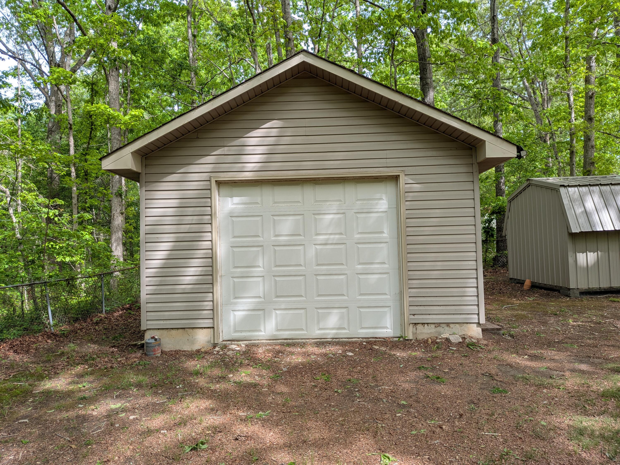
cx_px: 310
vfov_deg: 56.8
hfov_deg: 71.6
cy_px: 232
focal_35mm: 24
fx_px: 430
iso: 18
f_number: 1.7
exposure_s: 1/177
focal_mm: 4.53
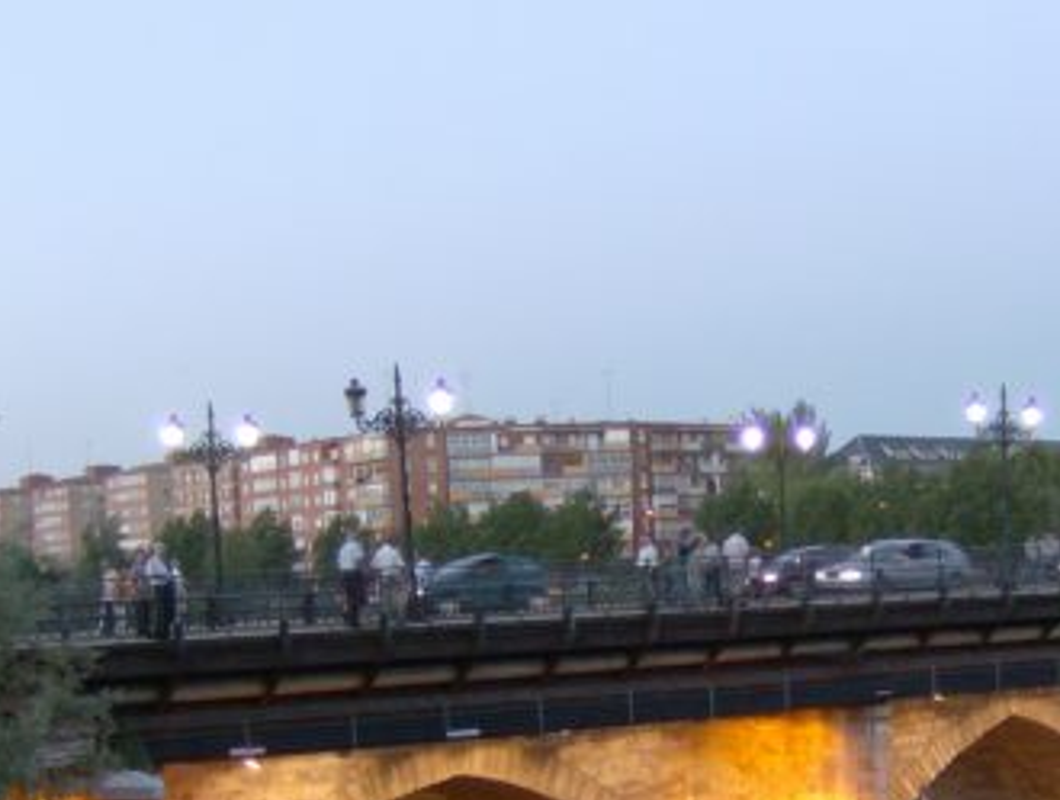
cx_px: 793
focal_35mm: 69
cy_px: 723
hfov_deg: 27.7
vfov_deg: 20.9
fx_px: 2118
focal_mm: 6.4
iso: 200
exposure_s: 1/15.3
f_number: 2.9
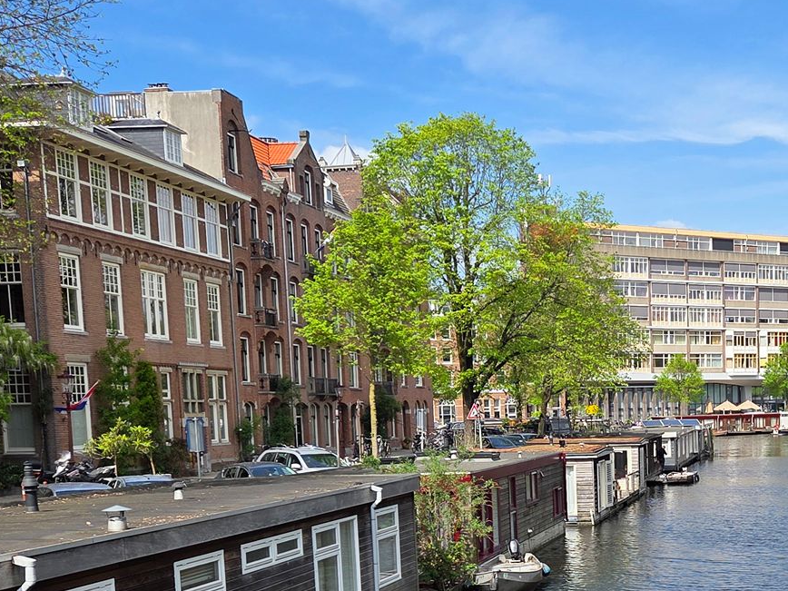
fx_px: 1206
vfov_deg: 26.7
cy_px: 517
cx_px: 679
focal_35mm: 53
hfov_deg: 34.5
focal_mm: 5.4
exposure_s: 1/3185
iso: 80
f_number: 1.8
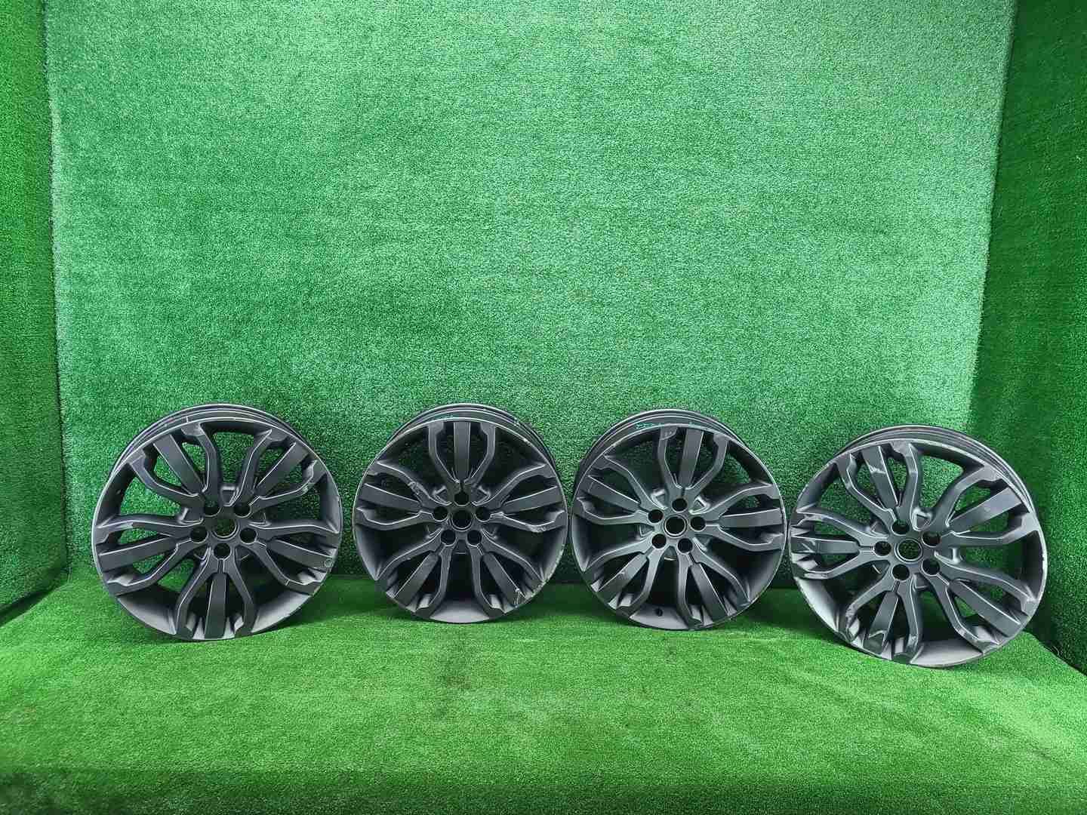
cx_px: 544
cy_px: 408
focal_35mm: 26
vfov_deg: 53.1
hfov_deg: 67.3
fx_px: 816
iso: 201
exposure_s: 1/50
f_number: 1.8
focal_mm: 5.4
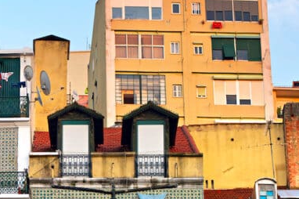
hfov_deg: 14.9
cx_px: -30
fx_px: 1112
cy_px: 186
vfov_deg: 10.2
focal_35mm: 134
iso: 200
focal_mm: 50
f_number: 4
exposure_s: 1/250
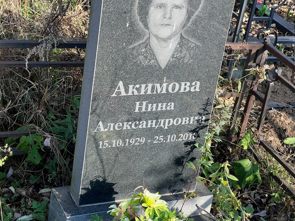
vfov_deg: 19.1
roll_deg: -11.9
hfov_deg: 25.3
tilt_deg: -27.8
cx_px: 148
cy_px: 110
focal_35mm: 77
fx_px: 656
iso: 32
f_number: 2.8
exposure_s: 1/153
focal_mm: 9
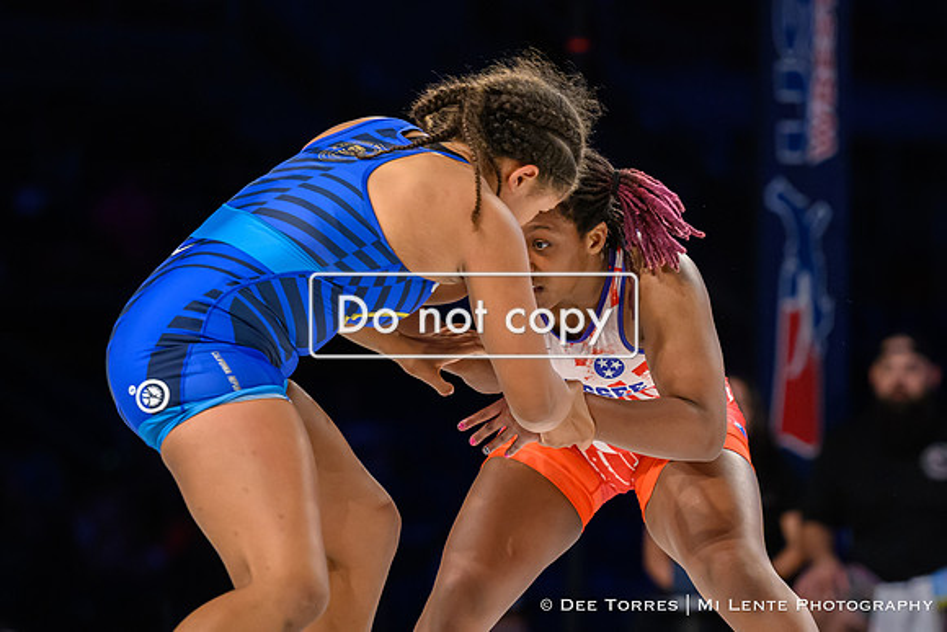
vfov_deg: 5.8
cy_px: 455
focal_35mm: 235
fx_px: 6194
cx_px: 618
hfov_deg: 8.7
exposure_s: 1/800
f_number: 2.8
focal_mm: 140
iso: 2800
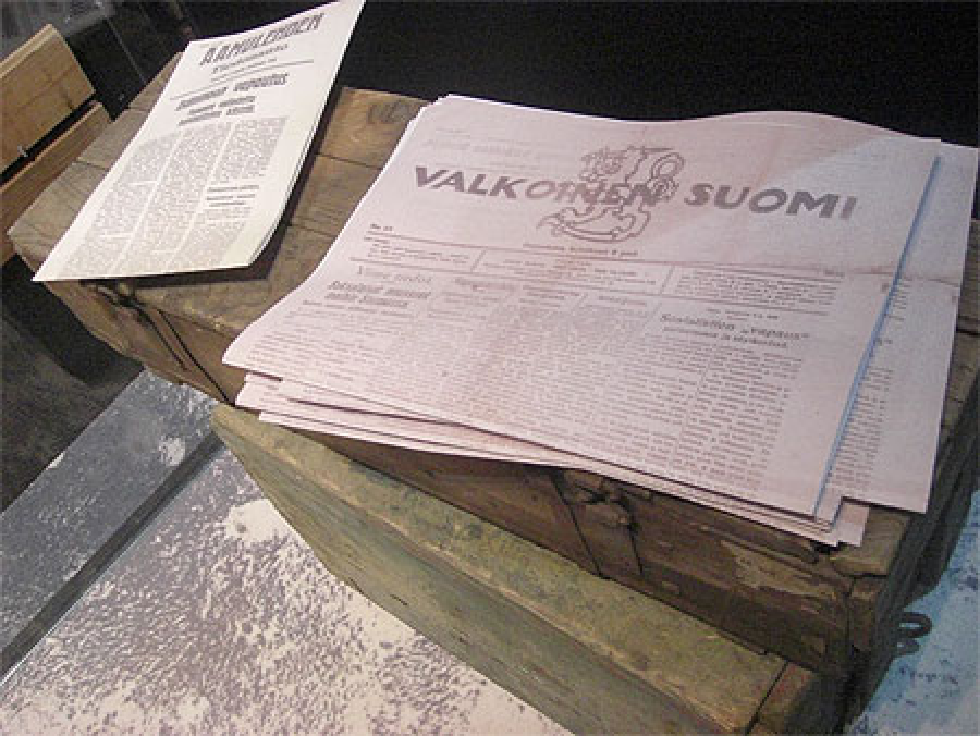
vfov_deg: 37.8
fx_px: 1076
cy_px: 368
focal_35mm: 38
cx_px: 490
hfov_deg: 49.0
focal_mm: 7.9
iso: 800
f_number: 2.8
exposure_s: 1/20
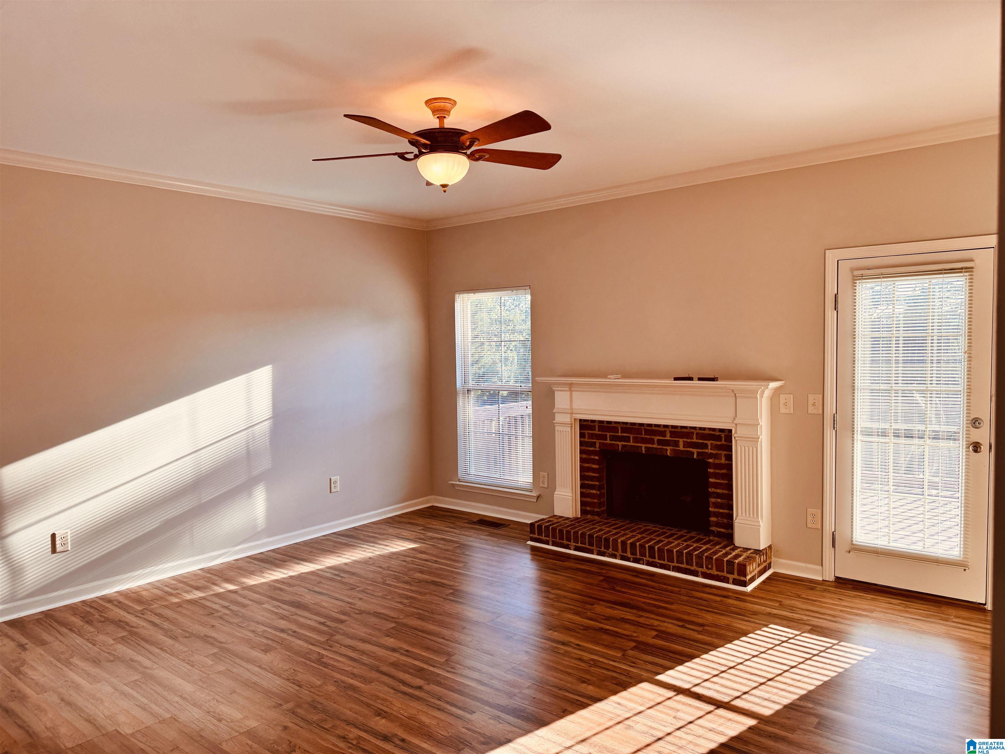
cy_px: 377
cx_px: 502
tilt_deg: -3.5
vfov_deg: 56.8
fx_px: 697
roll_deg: +0.8
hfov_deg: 71.6
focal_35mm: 24
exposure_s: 1/120
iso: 80
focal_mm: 6.76
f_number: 1.78
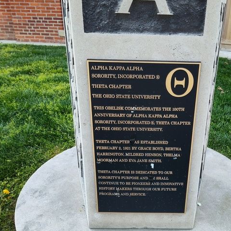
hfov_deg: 48.0
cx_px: 144
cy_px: 123
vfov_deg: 48.4
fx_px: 257
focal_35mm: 34
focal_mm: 5.56
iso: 127
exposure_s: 1/200
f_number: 1.8
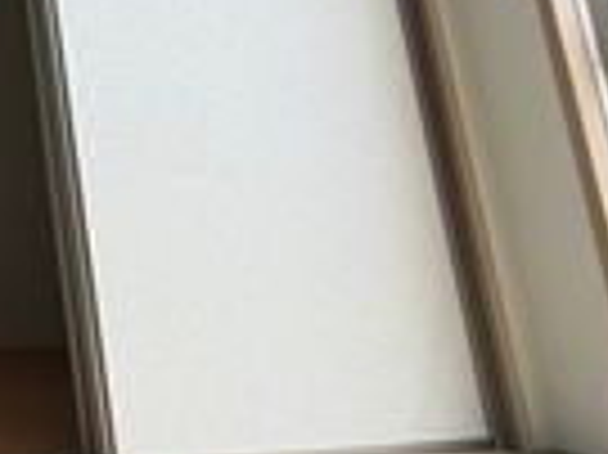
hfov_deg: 20.3
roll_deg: +0.1
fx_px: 1018
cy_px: -121
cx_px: -549
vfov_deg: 22.7
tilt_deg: +14.1
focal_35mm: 58
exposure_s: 1/121
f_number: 2.2
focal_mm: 2.22
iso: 250
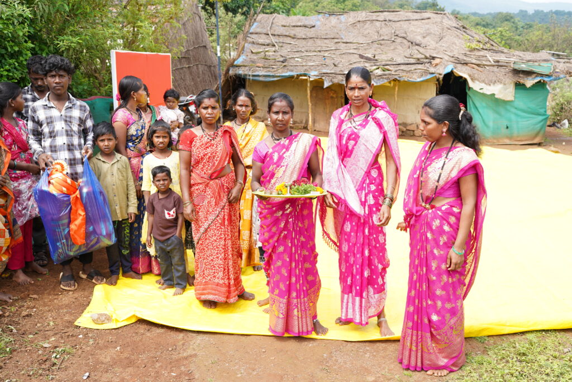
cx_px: 286
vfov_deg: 37.9
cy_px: 191
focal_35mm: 35
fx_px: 556
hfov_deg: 54.4
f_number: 4.5
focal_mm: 35
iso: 100
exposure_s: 1/200
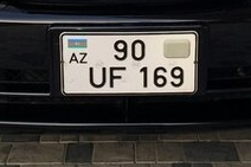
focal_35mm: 94
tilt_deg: -10.5
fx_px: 655
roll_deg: -0.9
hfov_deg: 21.7
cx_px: 129
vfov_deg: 13.8
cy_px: -70
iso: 25
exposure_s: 1/50
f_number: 2.2
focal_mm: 4.15
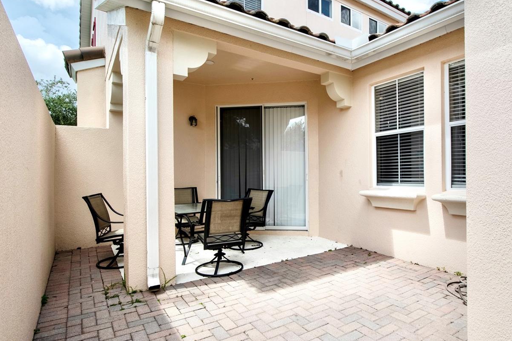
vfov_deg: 61.9
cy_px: 163
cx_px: 320
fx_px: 284
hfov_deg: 82.4
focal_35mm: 20
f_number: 7.1
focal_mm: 10
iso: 320
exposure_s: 1/8000
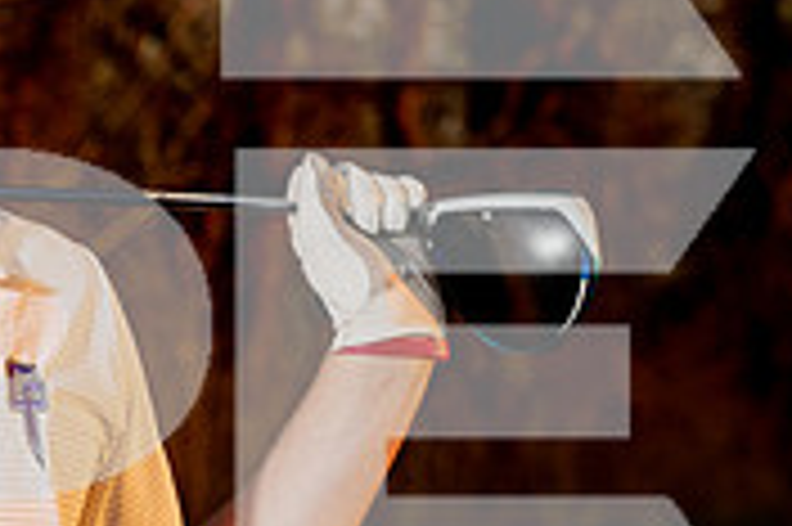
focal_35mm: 185
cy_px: 389
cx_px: -392
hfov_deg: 10.7
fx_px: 4066
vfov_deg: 7.4
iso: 100
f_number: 4
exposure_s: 1/250
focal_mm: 56
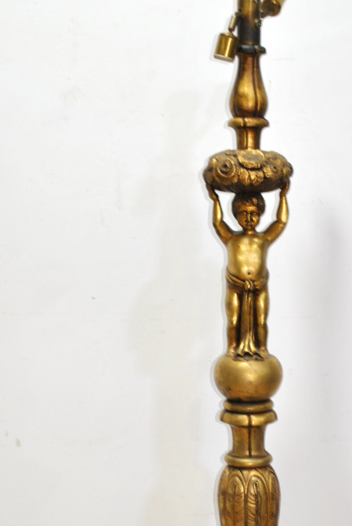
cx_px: 243
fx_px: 1141
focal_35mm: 78
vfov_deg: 25.8
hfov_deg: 17.5
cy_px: 355
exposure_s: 1/13
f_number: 4
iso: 200
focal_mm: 24
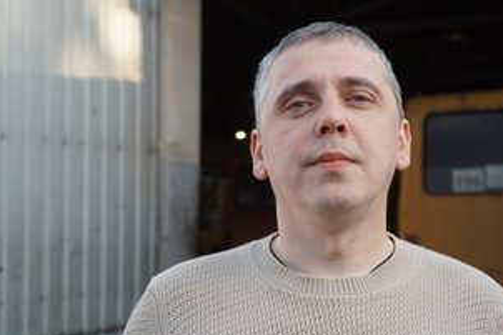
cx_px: 328
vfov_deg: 23.5
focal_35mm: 58
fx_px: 805
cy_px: 181
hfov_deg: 34.4
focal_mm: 29
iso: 125
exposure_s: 1/160
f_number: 4
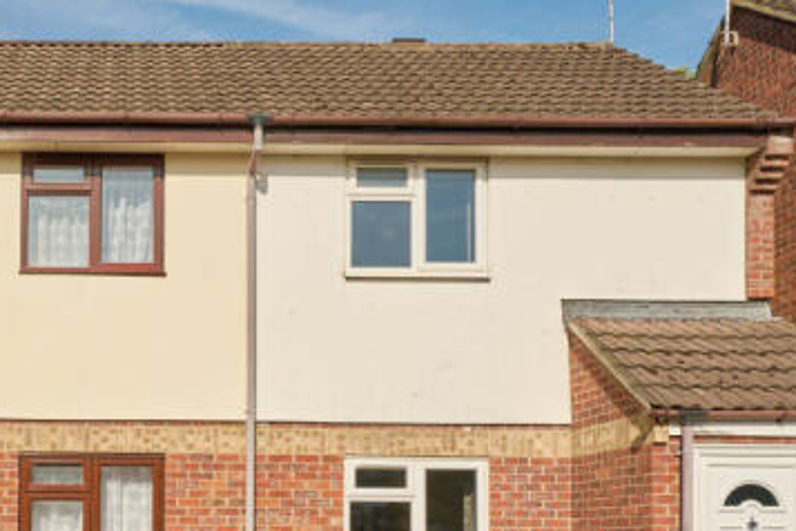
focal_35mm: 44
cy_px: 392
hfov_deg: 41.7
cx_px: 113
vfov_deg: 30.1
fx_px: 973
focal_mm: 24
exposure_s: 1/500
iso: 64
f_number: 6.3
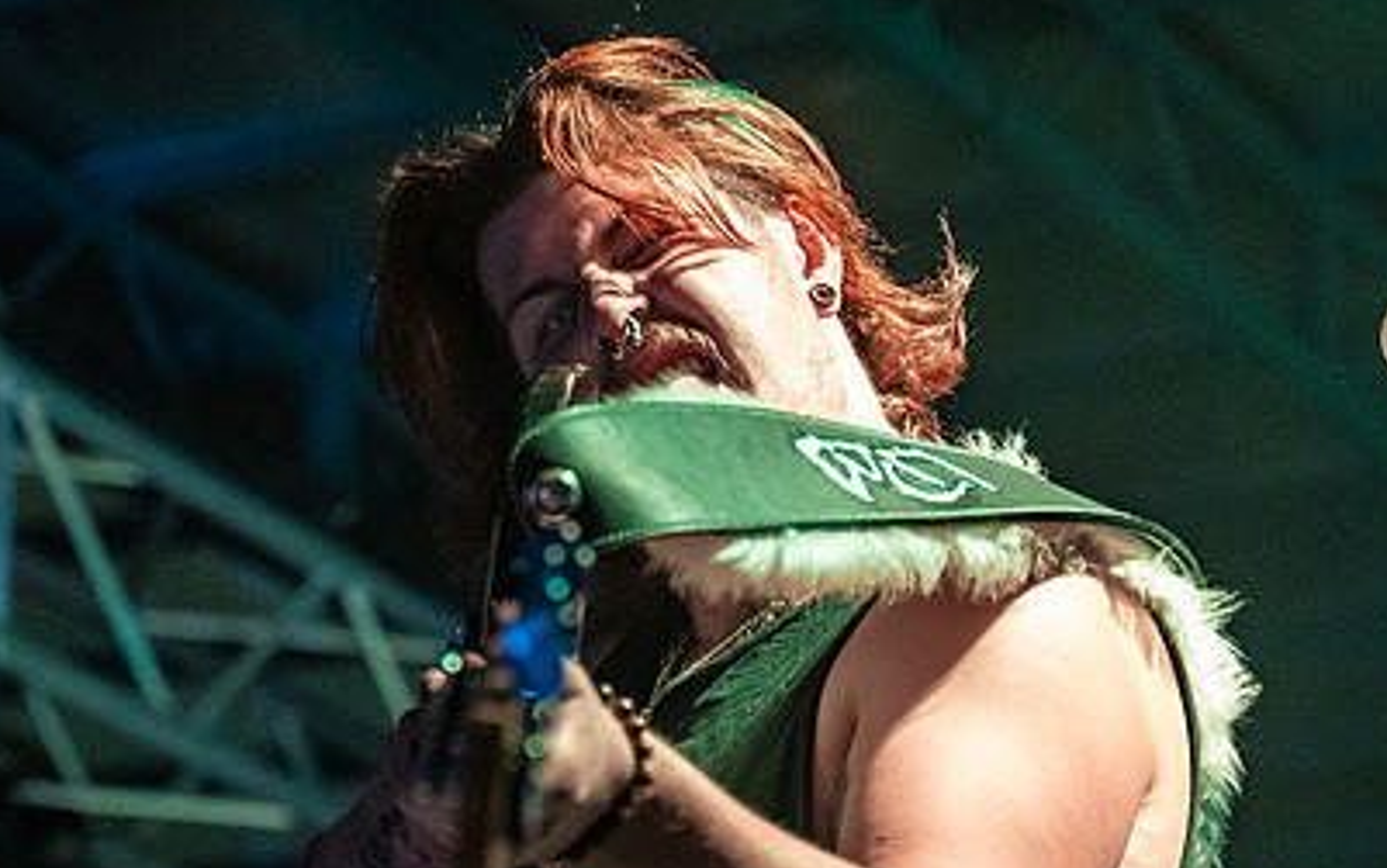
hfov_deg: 12.7
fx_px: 6240
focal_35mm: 165
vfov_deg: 8.0
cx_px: 661
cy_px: 527
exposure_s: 1/80
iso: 3200
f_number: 3.2
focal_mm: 75
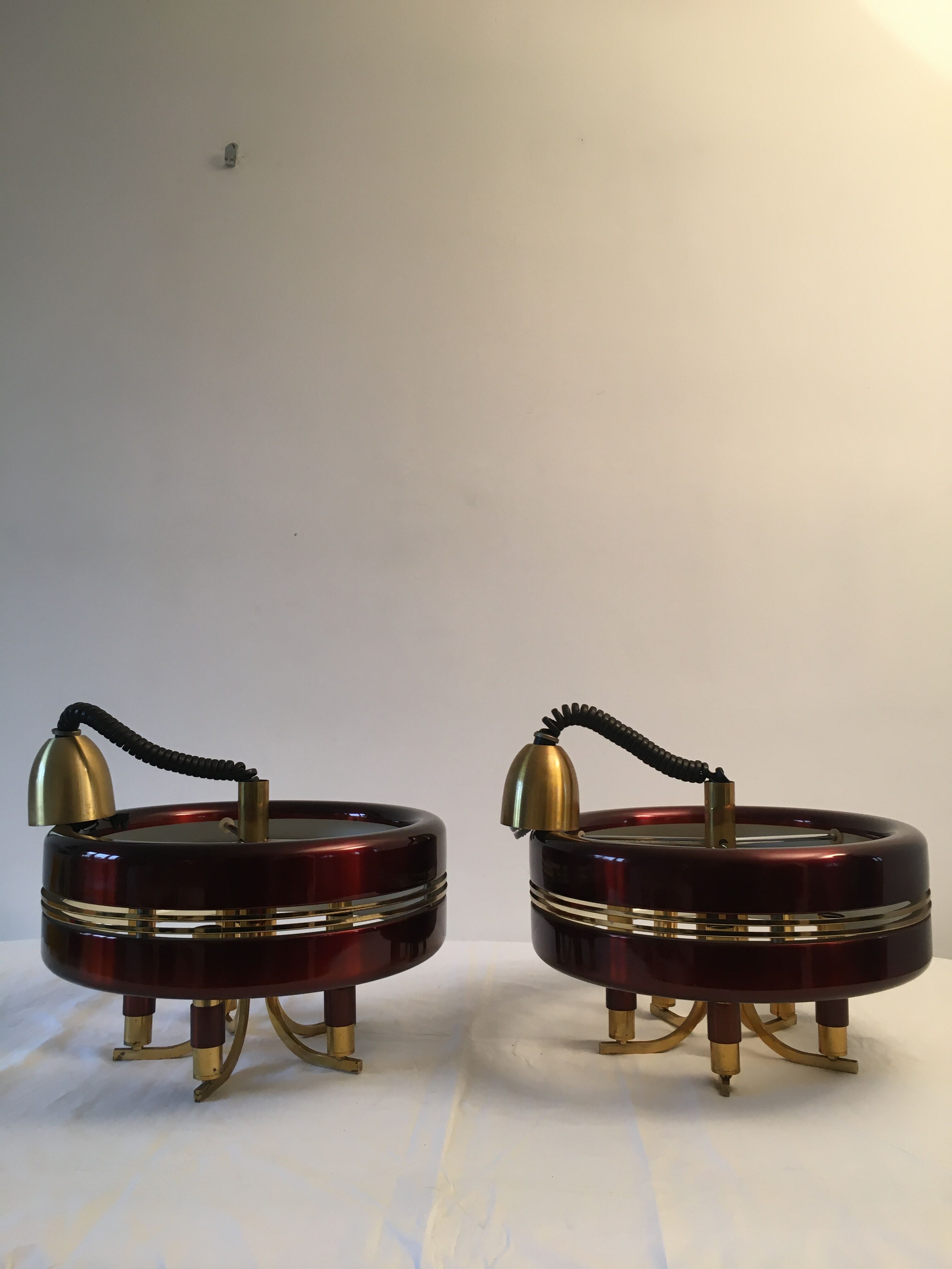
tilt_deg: +3.8
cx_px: 476
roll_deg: -0.5
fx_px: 1063
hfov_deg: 48.2
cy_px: 634
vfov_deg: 61.7
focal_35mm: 29
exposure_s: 1/33
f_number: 2.2
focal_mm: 4.15
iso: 64
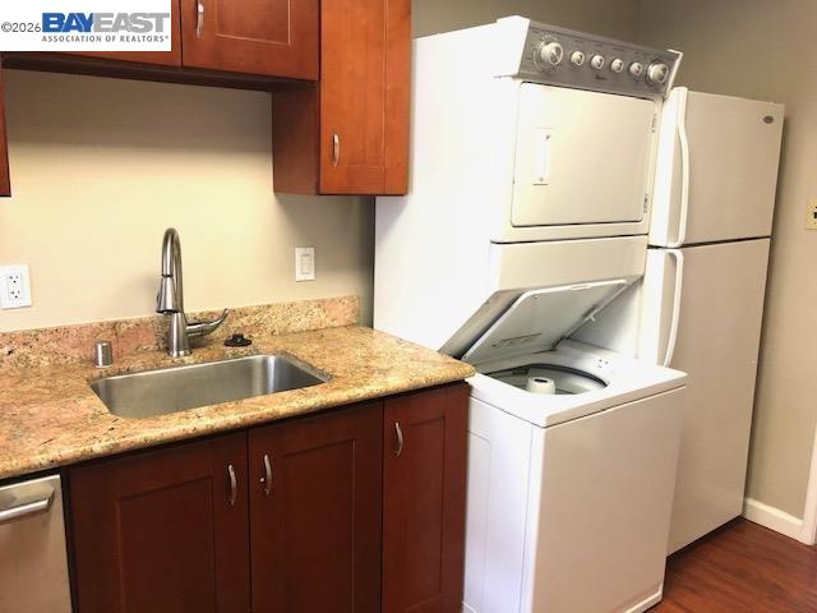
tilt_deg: -9.7
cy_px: 306
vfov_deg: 49.7
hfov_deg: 63.4
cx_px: 408
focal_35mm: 28
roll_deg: -0.6
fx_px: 661
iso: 40
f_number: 1.8
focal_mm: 4
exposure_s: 1/17
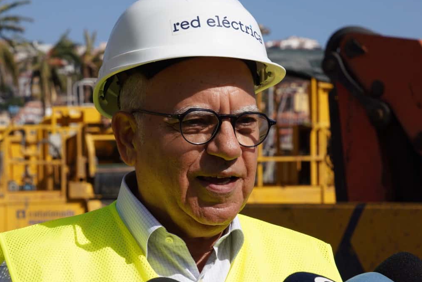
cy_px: 166
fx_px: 1442
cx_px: 194
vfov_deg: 11.1
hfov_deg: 16.6
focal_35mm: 123
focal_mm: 69
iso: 100
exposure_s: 1/320
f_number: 10
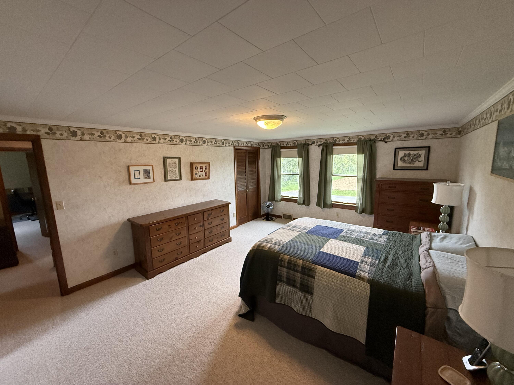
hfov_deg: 102.1
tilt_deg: -8.8
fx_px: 208
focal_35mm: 14
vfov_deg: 85.7
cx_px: 257
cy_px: 192
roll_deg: +1.2
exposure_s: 1/120
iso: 400
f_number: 2.2
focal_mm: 2.22
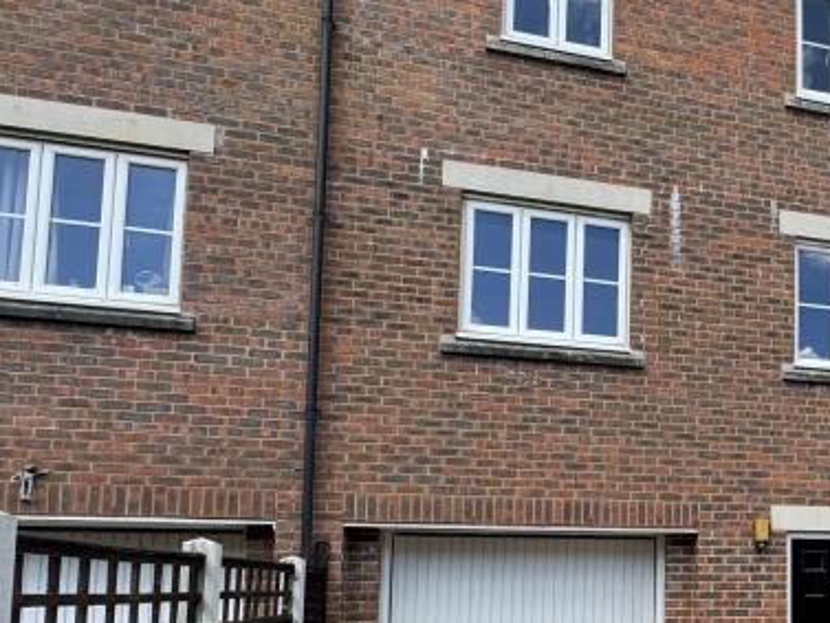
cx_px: 841
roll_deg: +0.2
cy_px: 511
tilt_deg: +4.1
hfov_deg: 42.0
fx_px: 911
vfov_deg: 36.3
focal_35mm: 38
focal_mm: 2.22
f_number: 2.2
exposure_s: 1/556
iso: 40
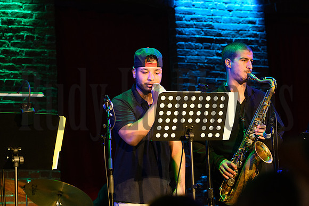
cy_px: 103
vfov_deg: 10.6
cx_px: 154
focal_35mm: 130
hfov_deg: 15.8
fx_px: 1116
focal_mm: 130
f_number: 5.6
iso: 5000
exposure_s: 1/100
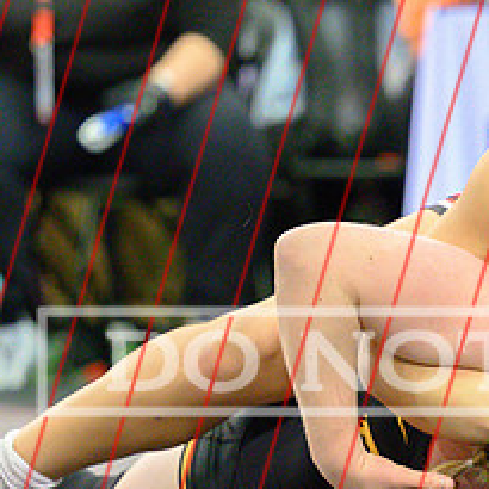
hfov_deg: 4.0
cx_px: 594
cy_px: 405
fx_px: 6968
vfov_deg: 4.0
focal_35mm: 436
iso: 6400
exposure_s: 1/800
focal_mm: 125
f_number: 2.8
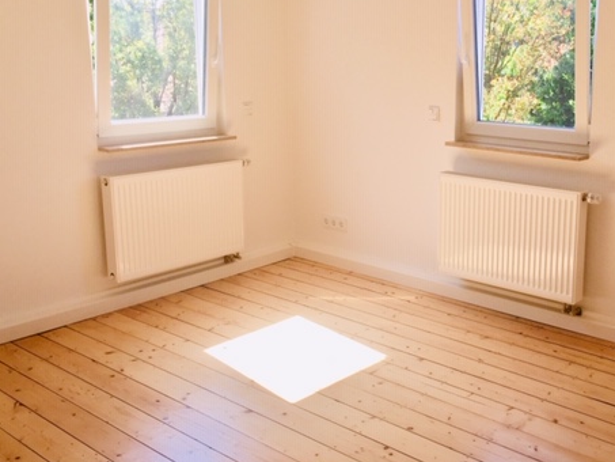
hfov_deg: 45.0
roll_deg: -0.6
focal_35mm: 41
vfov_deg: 35.1
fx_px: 729
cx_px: 413
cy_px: 192
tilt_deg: -10.4
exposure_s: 1/241
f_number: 2.2
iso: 32
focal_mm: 4.15
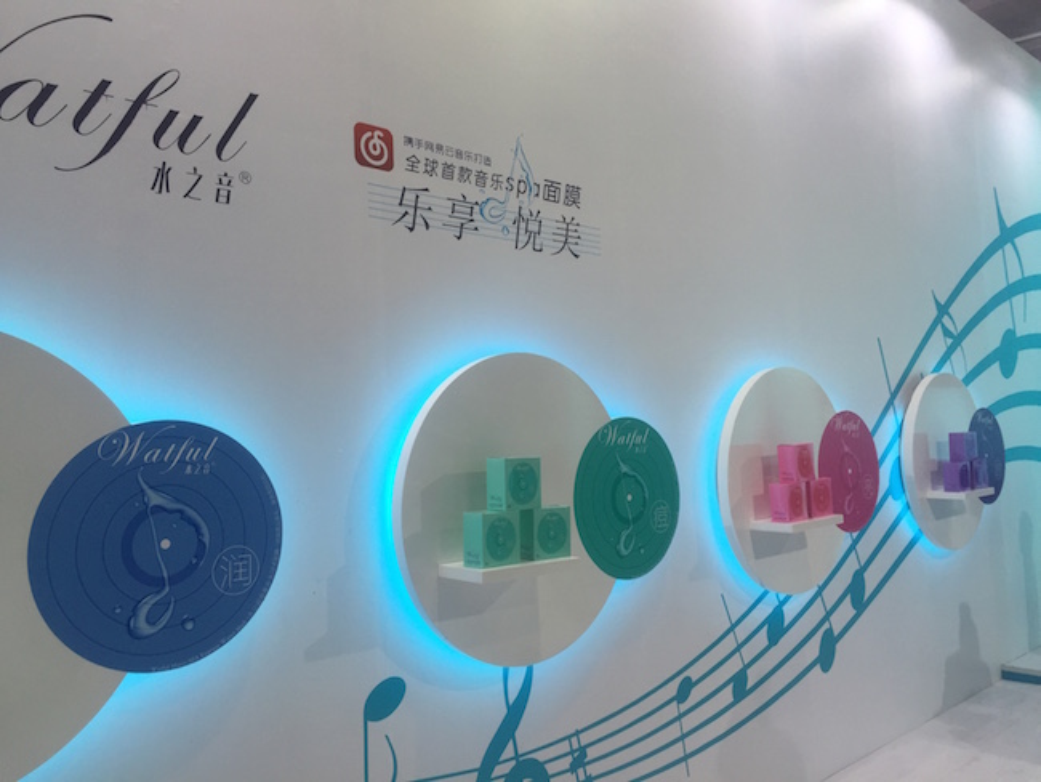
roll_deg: +0.7
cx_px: 520
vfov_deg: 48.3
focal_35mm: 29
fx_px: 872
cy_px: 391
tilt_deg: +4.3
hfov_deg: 61.6
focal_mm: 4.15
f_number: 2.2
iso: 50
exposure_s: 1/100
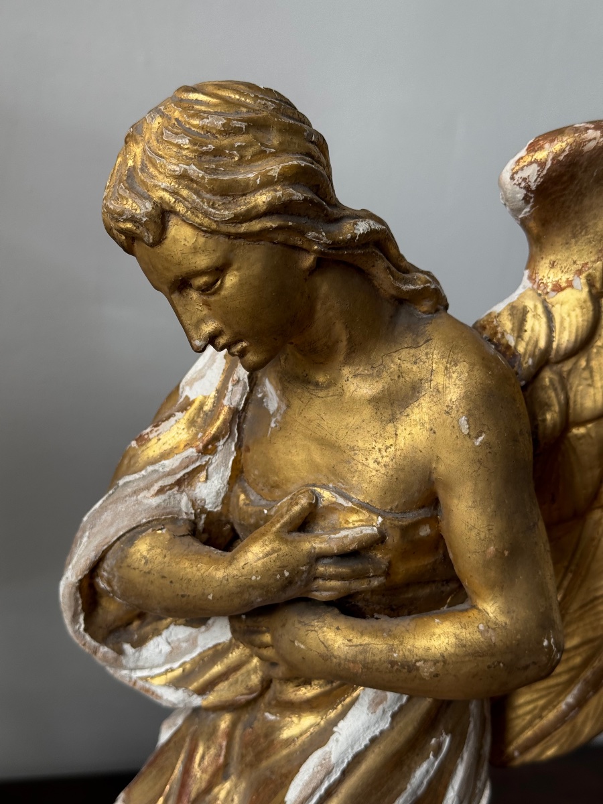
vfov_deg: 39.7
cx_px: 302
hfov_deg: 30.3
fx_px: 1115
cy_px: 402
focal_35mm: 48
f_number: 1.78
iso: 64
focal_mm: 6.76
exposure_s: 1/121
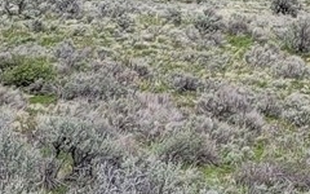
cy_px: 35
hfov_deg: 11.7
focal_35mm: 177
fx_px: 1495
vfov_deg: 7.4
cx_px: 320
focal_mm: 7
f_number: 1.8
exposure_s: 1/876
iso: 20
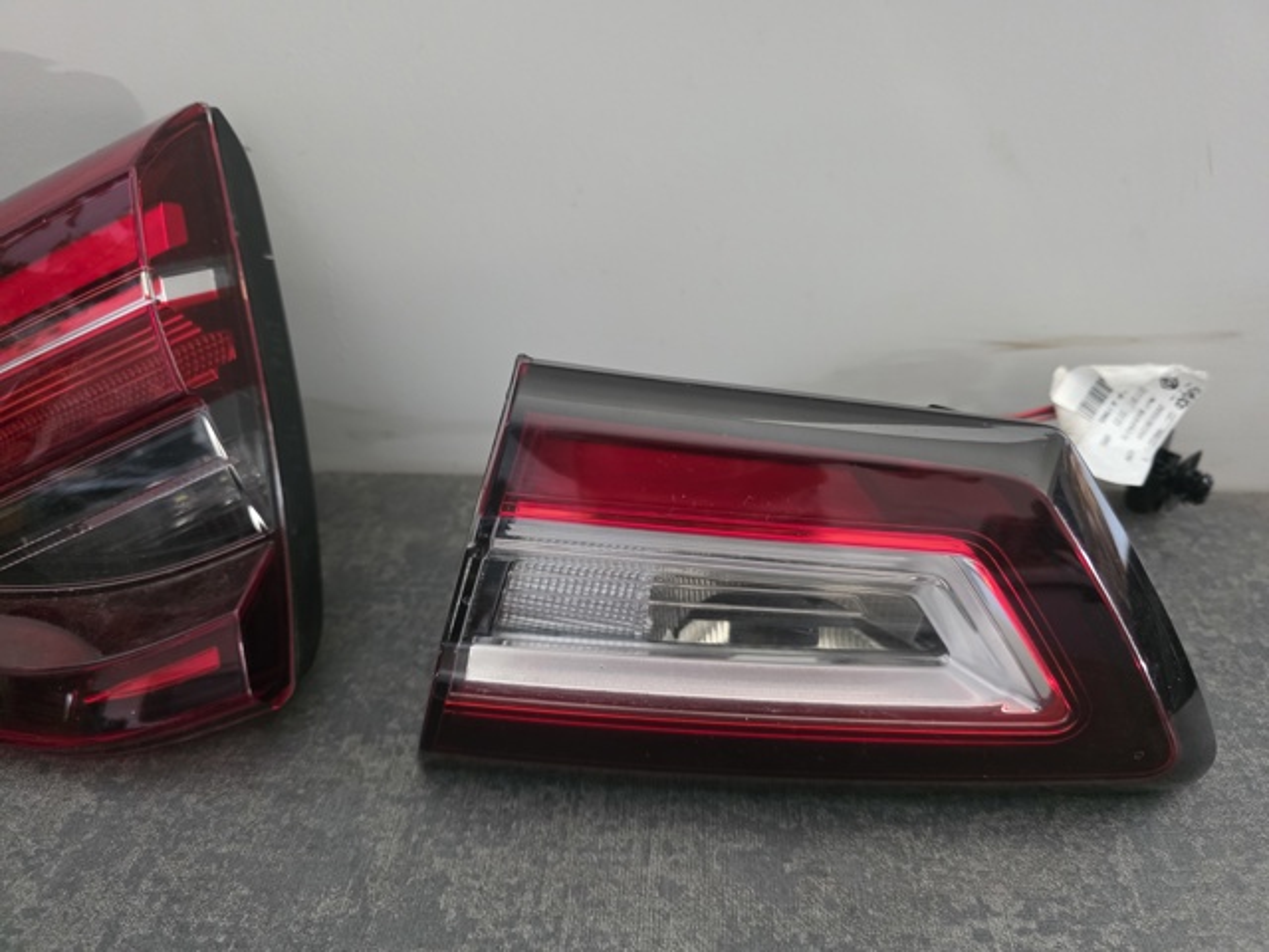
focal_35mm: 23
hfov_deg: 73.9
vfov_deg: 58.9
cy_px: 476
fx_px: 843
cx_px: 634
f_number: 1.7
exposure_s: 1/100
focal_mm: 6.3
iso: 1250
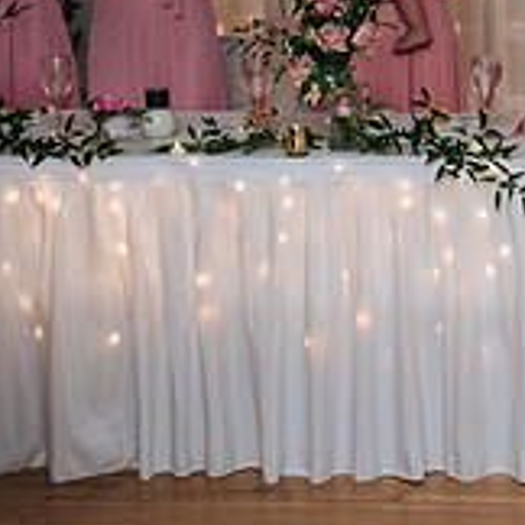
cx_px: 917
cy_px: -50
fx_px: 2025
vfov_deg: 14.4
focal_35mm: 118
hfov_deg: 13.4
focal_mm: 35
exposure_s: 1/200
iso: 1000
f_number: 3.2
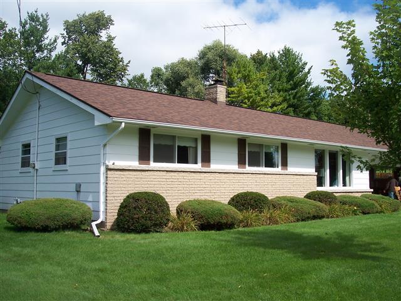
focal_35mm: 39
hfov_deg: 47.9
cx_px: 200
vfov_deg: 36.8
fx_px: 452
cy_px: 150
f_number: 4
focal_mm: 8
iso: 100
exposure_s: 1/750
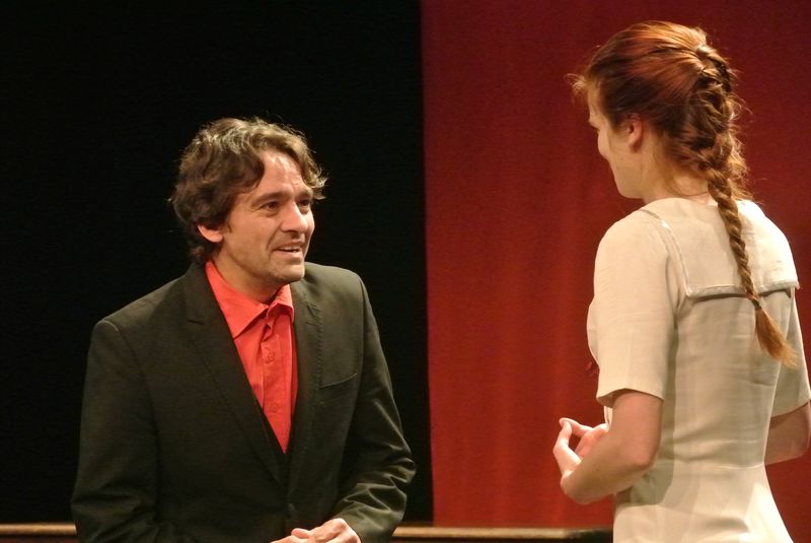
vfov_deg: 6.6
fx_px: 4690
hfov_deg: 9.9
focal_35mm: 208
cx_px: 406
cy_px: 272
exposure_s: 1/100
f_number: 4.8
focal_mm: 77.1
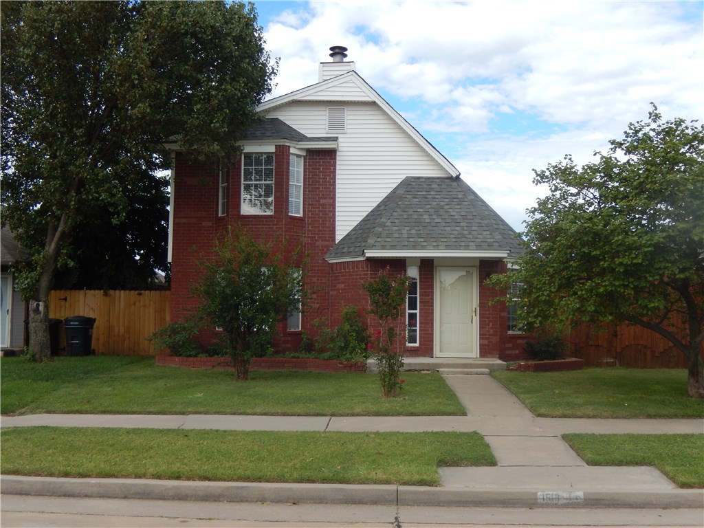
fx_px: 732
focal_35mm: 36
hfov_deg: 51.4
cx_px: 352
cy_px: 264
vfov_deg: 39.7
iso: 125
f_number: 4
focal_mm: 6.5
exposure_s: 1/500
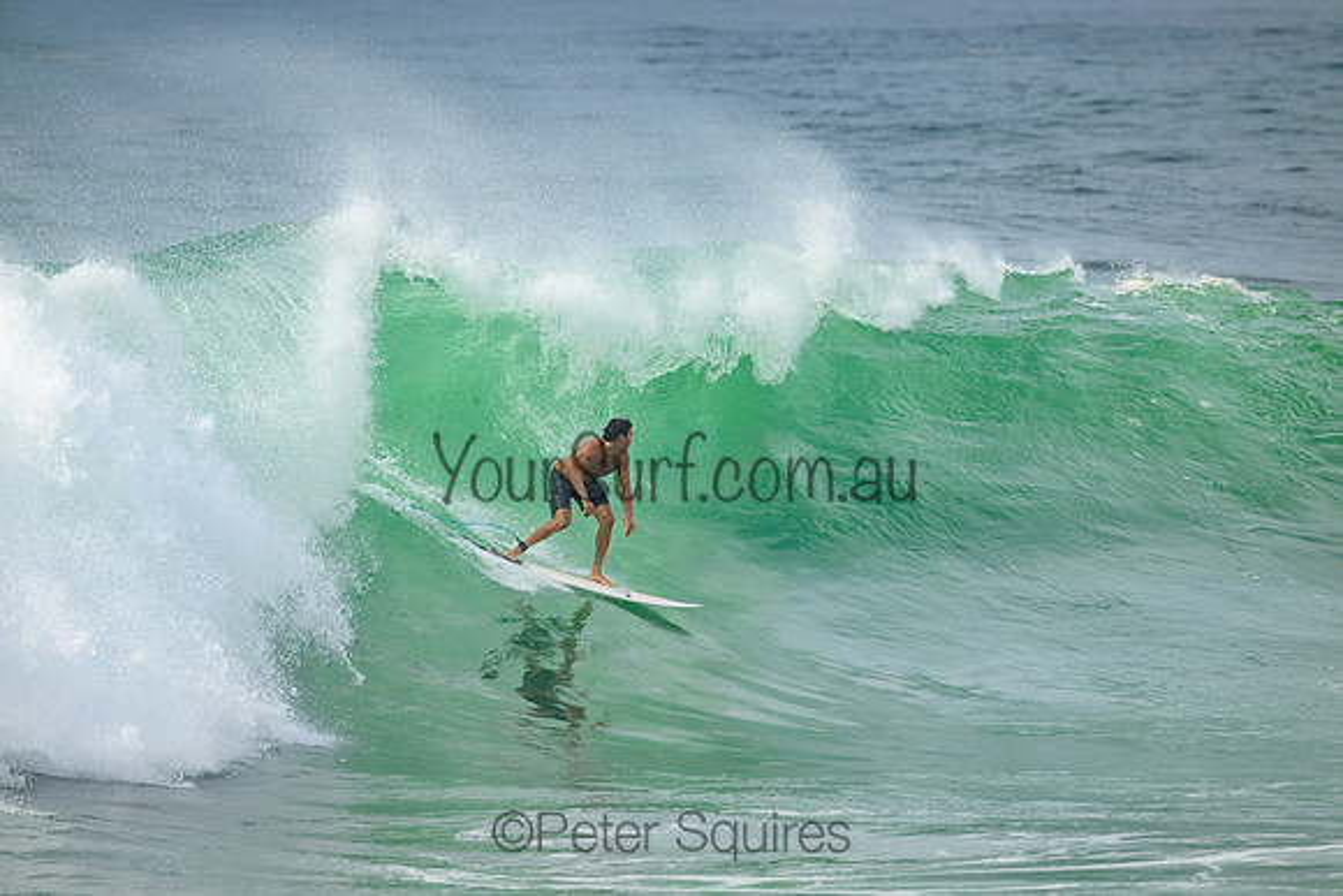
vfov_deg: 2.1
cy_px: 448
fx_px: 24253
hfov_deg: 3.2
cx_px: 672
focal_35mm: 650
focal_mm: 650
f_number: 11
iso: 1000
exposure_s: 1/2500
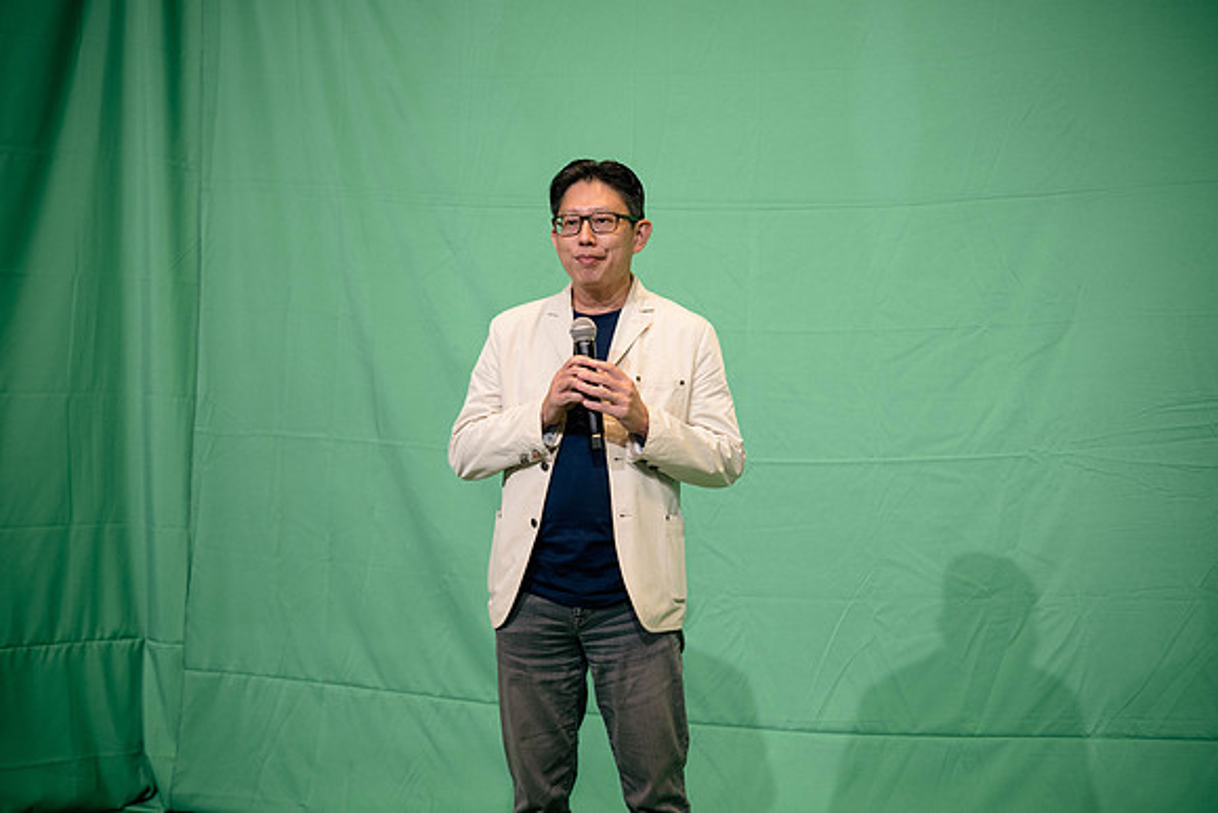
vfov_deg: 25.5
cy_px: 406
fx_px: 1795
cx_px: 609
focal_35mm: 53
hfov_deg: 37.5
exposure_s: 1/160
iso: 320
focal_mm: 25
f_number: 2
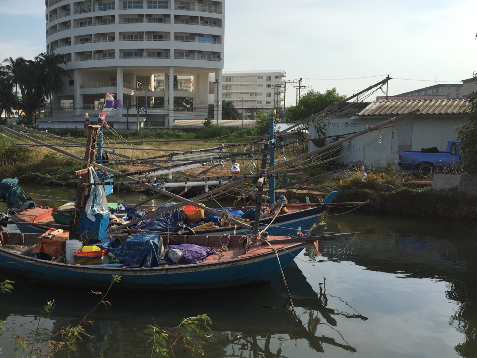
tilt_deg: -4.8
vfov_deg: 39.7
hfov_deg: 50.9
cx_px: 182
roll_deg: -0.3
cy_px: 182
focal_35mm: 36
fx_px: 496
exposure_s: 1/2639
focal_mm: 4.15
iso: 32
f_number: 2.2
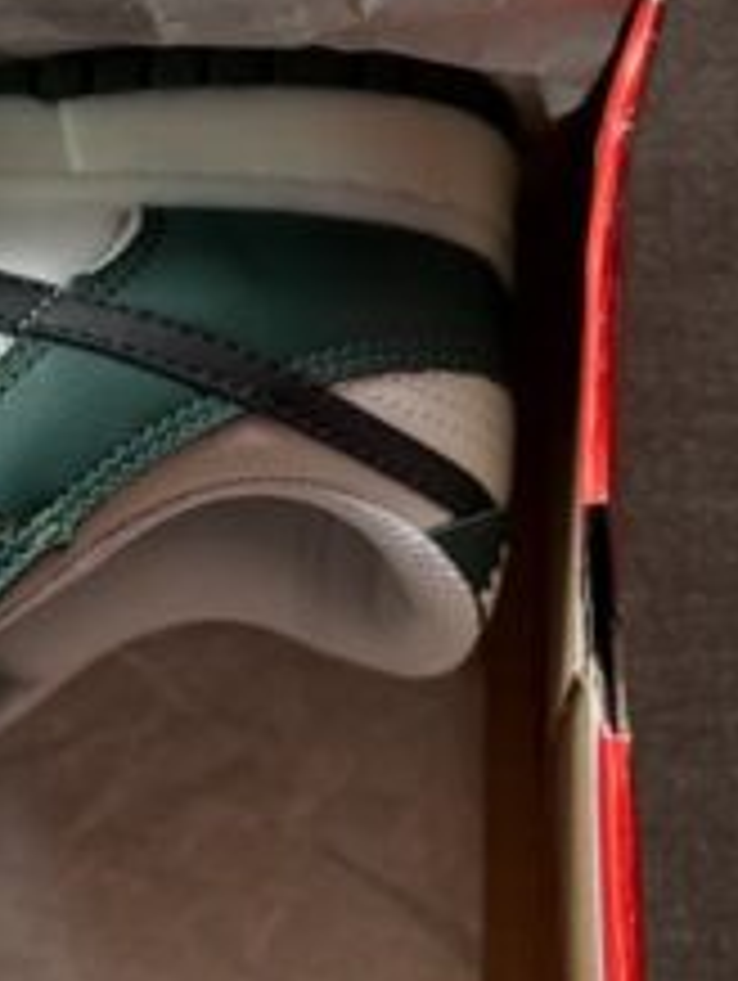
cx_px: -392
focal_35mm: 176
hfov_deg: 8.3
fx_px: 4993
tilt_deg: -78.9
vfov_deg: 11.2
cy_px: 742
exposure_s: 1/86
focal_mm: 6.76
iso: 100
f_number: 1.78
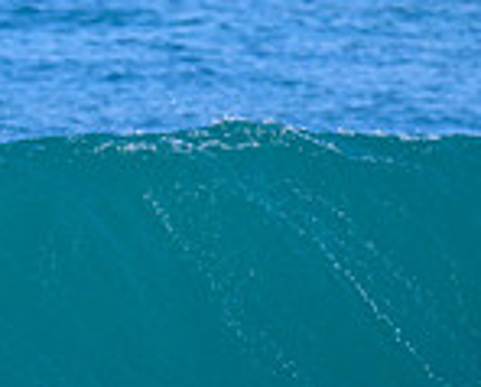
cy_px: 359
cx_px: -422
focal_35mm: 2938
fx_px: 41907
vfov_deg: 0.5
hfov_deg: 0.7
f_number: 6.3
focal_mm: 800
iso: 560
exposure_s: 1/2000
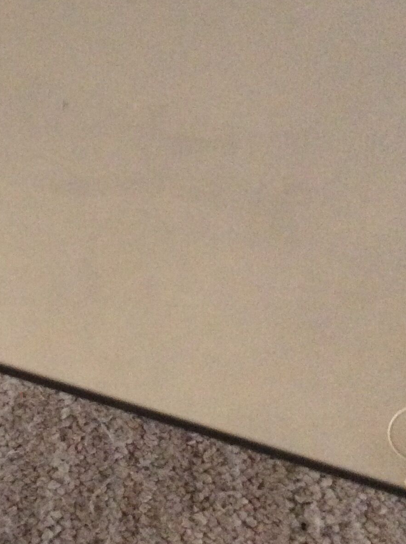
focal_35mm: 70
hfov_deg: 20.6
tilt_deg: -59.2
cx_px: 44
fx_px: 1098
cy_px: 303
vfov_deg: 27.8
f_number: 2.4
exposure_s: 1/20
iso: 320
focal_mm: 3.3
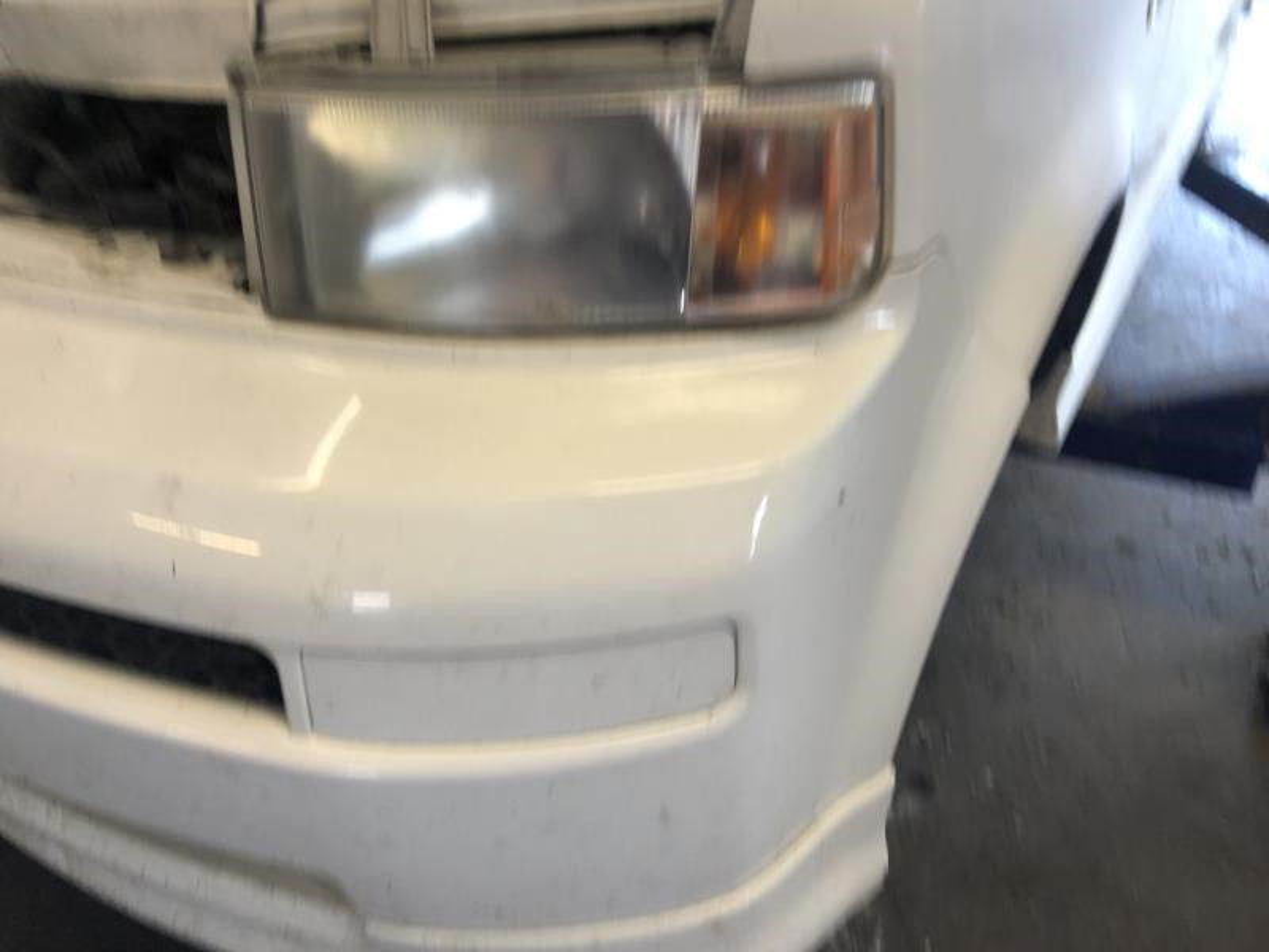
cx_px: 634
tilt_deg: -29.5
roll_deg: +10.5
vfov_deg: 49.7
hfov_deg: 63.4
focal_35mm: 28
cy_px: 476
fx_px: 1026
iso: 32
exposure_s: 1/24
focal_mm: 3.99
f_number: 1.8
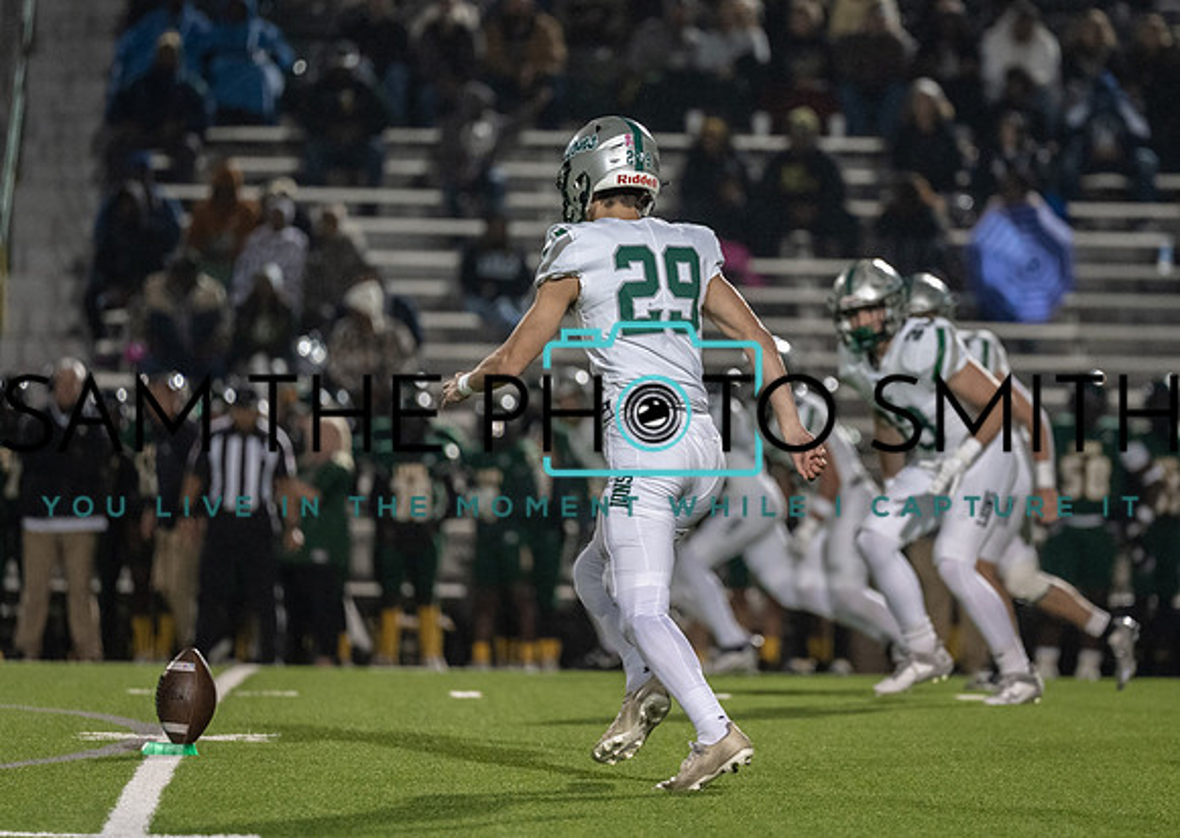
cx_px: 708
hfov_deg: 7.4
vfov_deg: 5.2
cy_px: 389
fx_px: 9145
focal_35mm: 273
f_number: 2.8
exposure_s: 1/1250
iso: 3200
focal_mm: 200
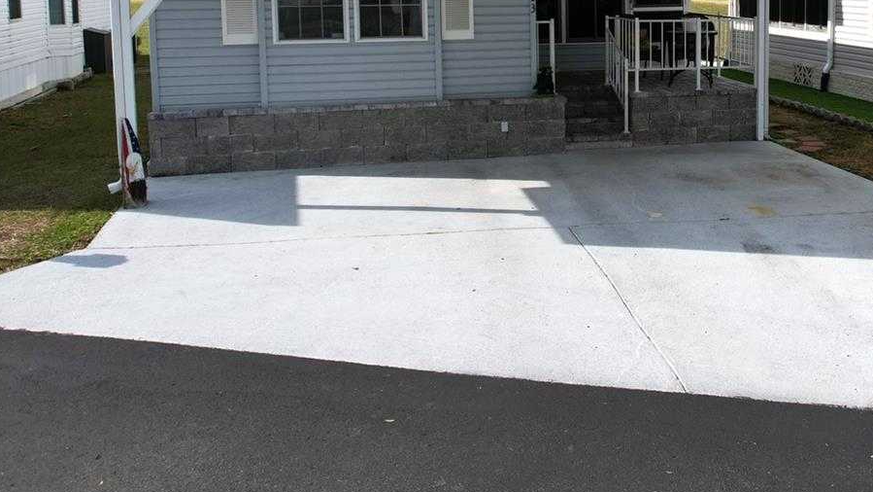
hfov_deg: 47.4
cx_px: 662
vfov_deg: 28.2
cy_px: 75
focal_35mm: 41
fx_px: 949
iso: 150
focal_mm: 8.38
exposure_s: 1/3200
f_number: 2.8
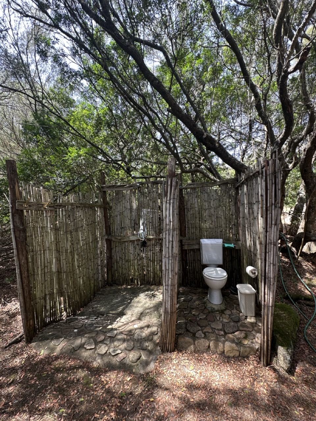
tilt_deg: +3.0
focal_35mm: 14
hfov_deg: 85.7
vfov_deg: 102.1
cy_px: 210
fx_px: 170
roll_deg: +1.3
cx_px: 158
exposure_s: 1/99
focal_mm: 2.22
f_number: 2.2
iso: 50
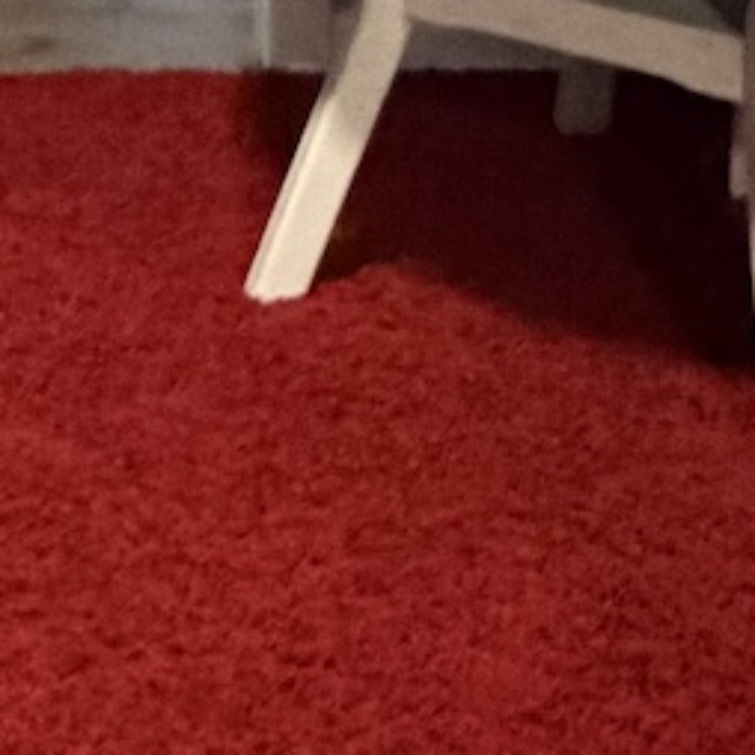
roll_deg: +3.9
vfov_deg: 16.4
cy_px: -247
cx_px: -398
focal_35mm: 100
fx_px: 2468
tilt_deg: -13.1
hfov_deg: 15.9
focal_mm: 2.22
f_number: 2.2
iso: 1250
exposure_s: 1/40
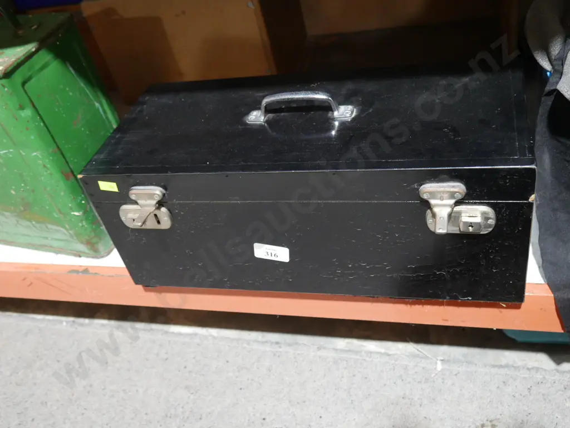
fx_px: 593
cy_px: 214
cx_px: 285
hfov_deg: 51.4
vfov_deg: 39.7
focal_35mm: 36
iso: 1250
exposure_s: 1/60
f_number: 4
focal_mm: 18
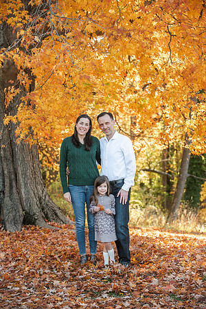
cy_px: 154
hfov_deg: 14.4
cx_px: 103
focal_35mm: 95
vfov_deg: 21.5
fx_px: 815
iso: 500
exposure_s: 1/320
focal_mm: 95
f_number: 4.5
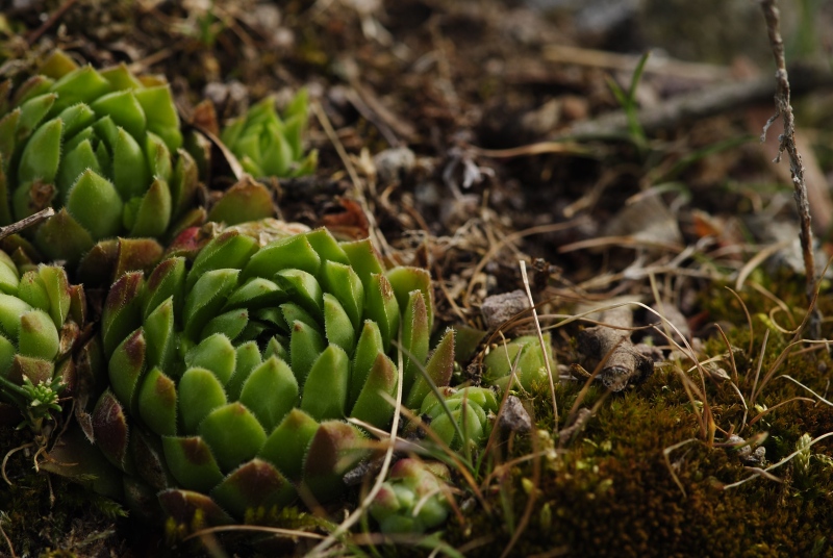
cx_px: 416
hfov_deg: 16.0
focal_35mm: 128
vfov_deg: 10.8
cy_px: 279
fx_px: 2955
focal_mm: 85
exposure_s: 1/125
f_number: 7.1
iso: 100
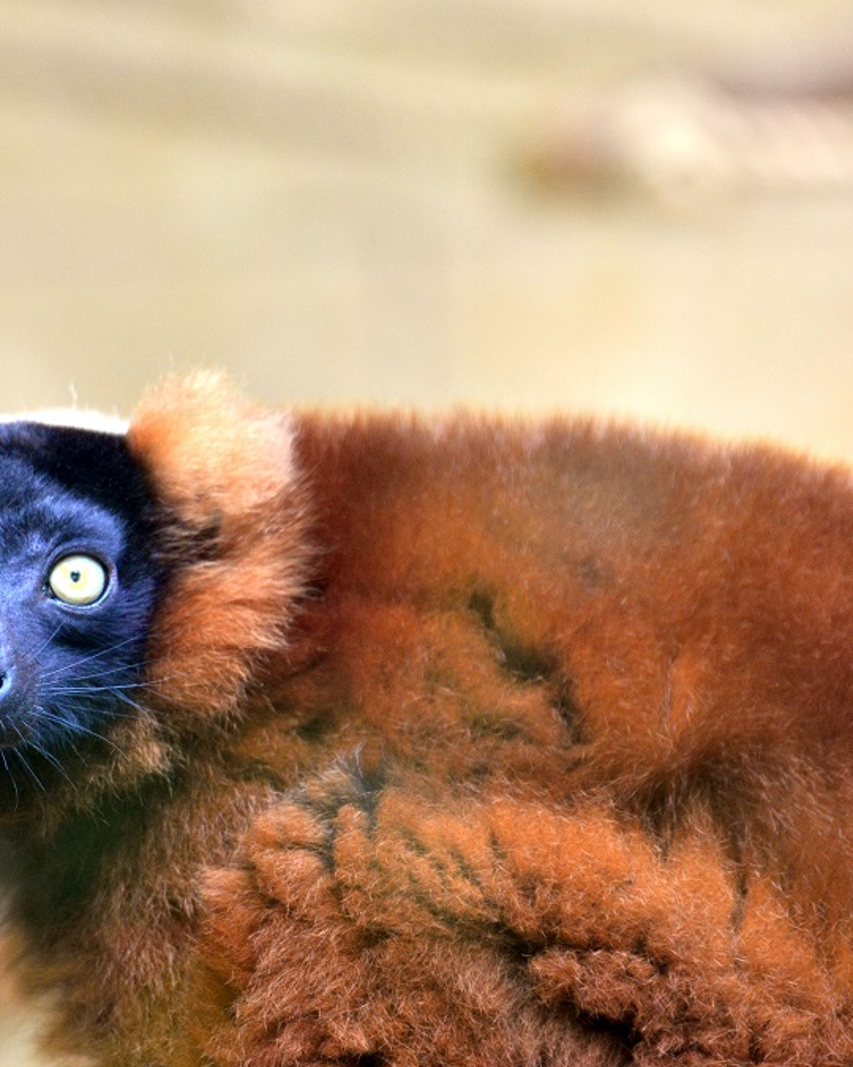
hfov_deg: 4.4
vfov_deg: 5.5
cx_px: 185
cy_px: 534
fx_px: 11099
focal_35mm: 352
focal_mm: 165
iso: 800
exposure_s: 1/200
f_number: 5
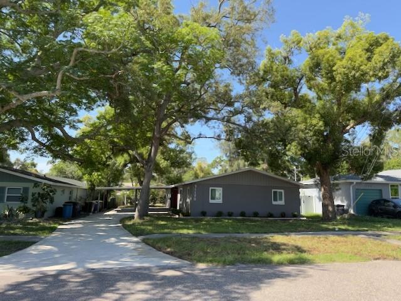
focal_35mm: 24
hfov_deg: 71.6
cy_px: 150
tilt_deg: +7.8
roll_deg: -1.5
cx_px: 200
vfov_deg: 56.8
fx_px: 278
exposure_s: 1/1385
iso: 100
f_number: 1.78
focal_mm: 6.76
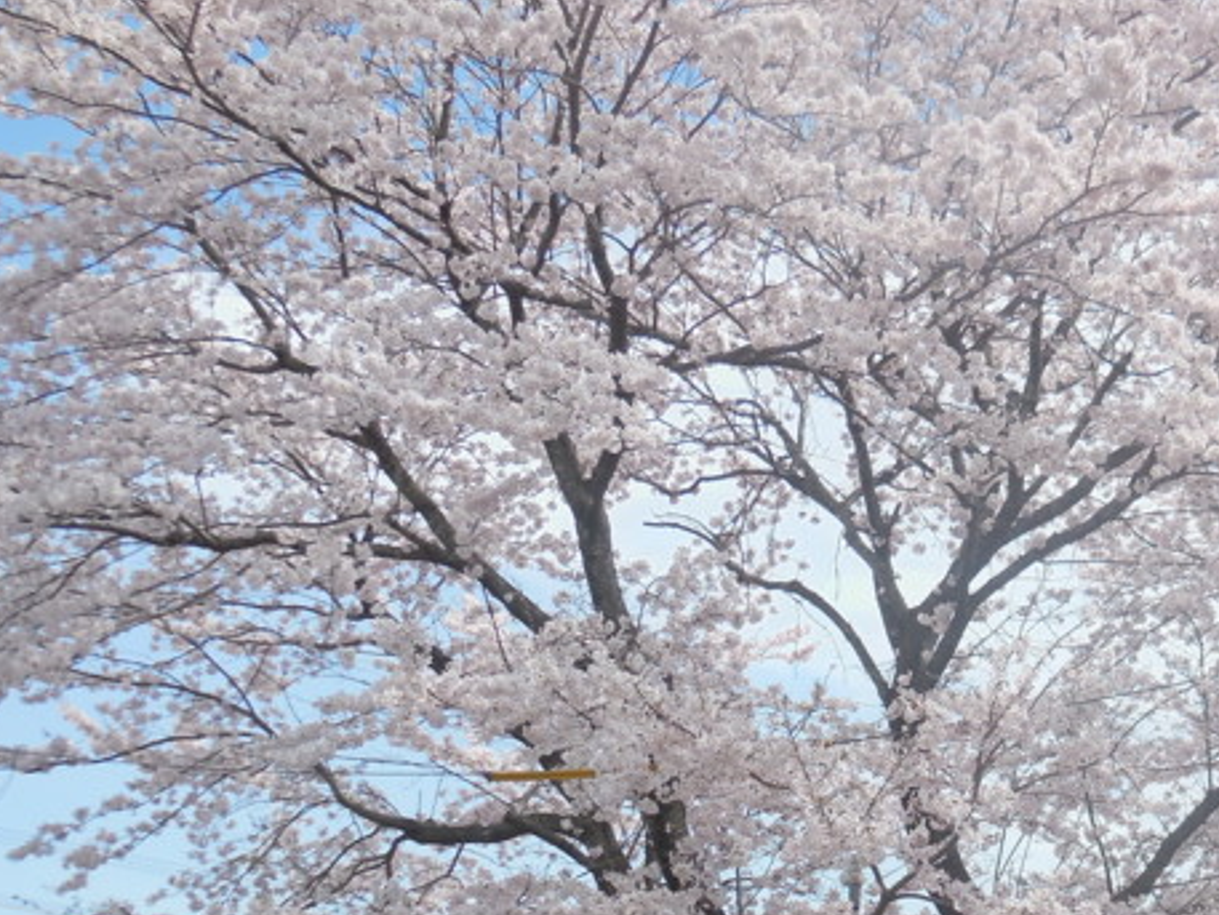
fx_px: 2466
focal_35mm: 70
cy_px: 771
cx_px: 1048
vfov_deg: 20.7
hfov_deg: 27.0
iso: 125
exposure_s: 1/800
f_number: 3.6
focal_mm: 7.1
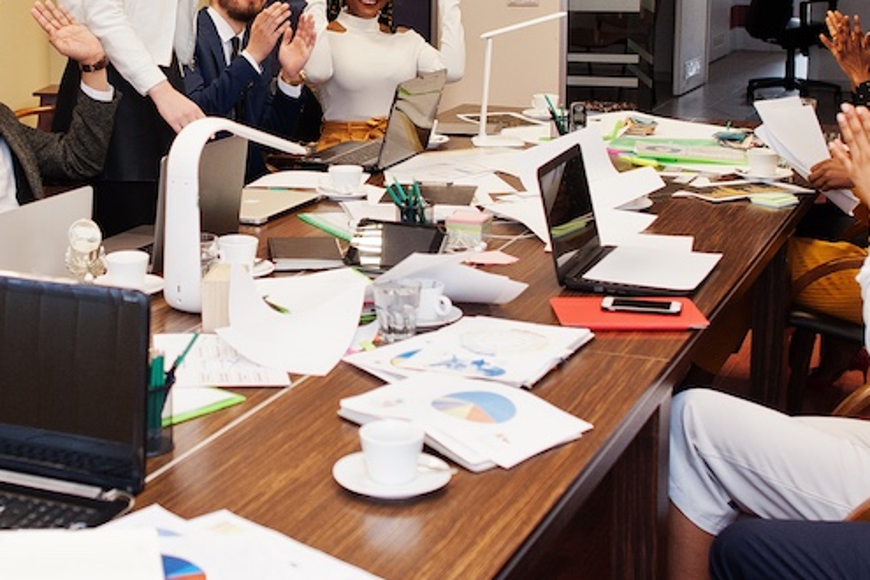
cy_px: 128
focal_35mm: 62
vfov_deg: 21.7
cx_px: 248
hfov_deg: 31.9
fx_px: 1498
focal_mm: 24
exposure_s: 1/250
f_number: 2.8
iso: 500
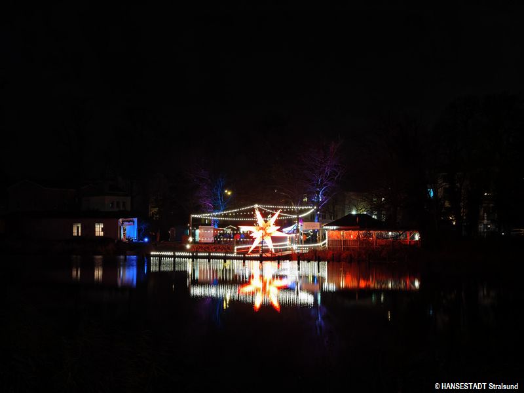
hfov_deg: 28.6
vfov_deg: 21.6
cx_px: 262
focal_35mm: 68
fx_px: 1029
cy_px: 196
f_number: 2.6
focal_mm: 15.38
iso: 5000
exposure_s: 1/33
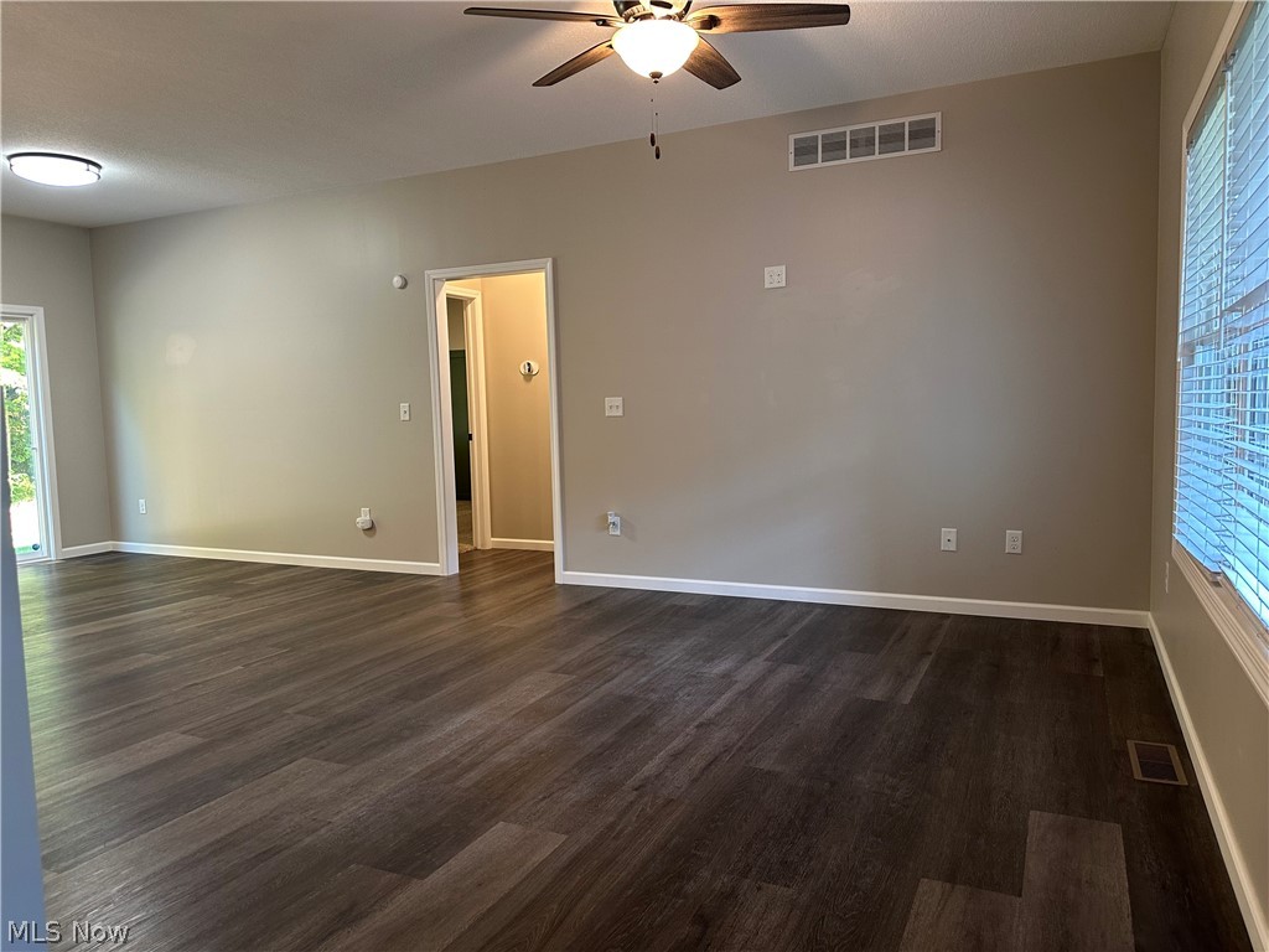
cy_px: 476
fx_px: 880
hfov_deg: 71.6
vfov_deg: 56.8
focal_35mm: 24
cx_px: 634
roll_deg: +1.1
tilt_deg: -4.4
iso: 200
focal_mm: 6.86
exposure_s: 1/60
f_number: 1.78
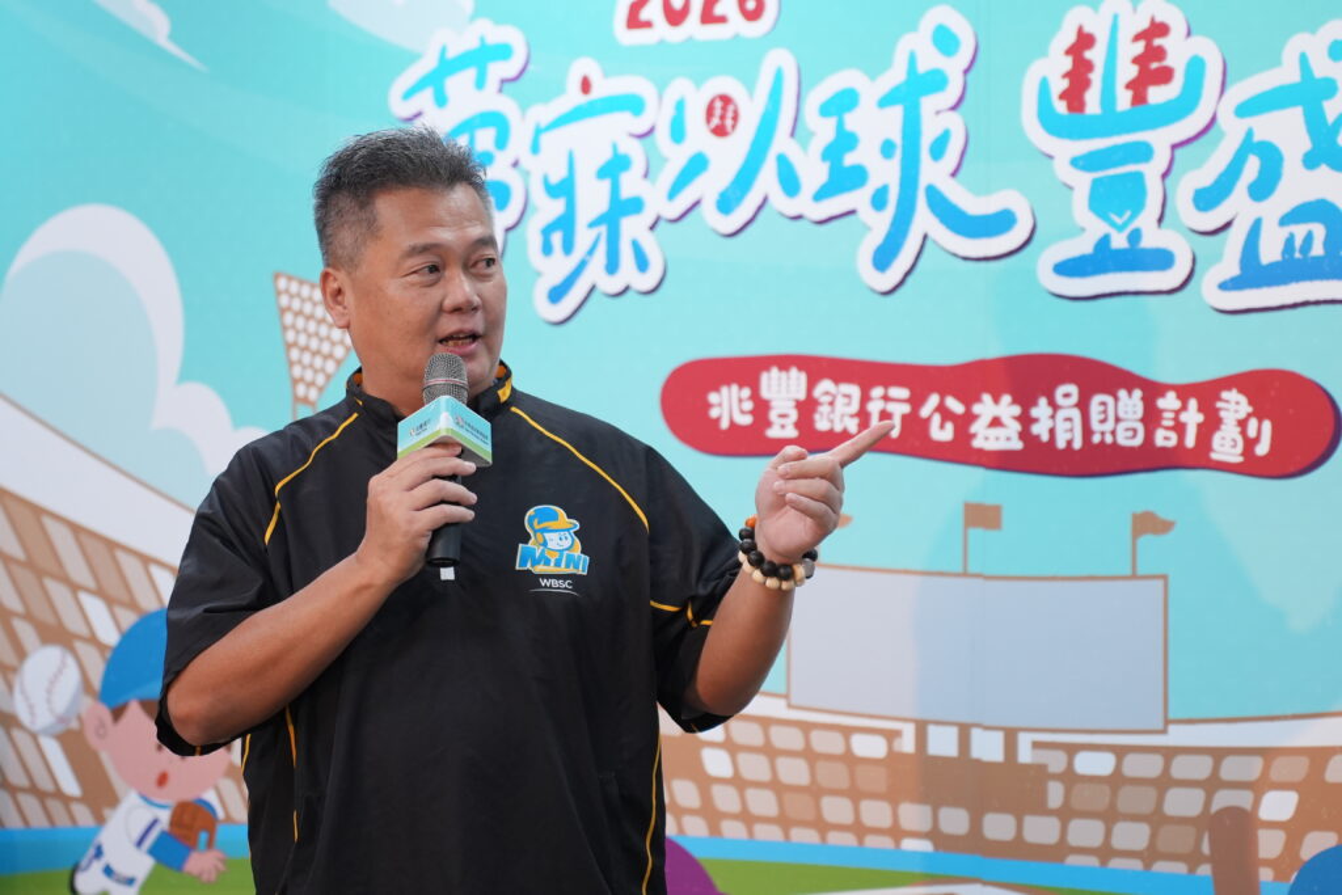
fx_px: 4175
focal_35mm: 112
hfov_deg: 18.3
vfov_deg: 12.2
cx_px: 671
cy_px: 448
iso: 1250
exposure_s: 1/400
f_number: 2.8
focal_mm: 75
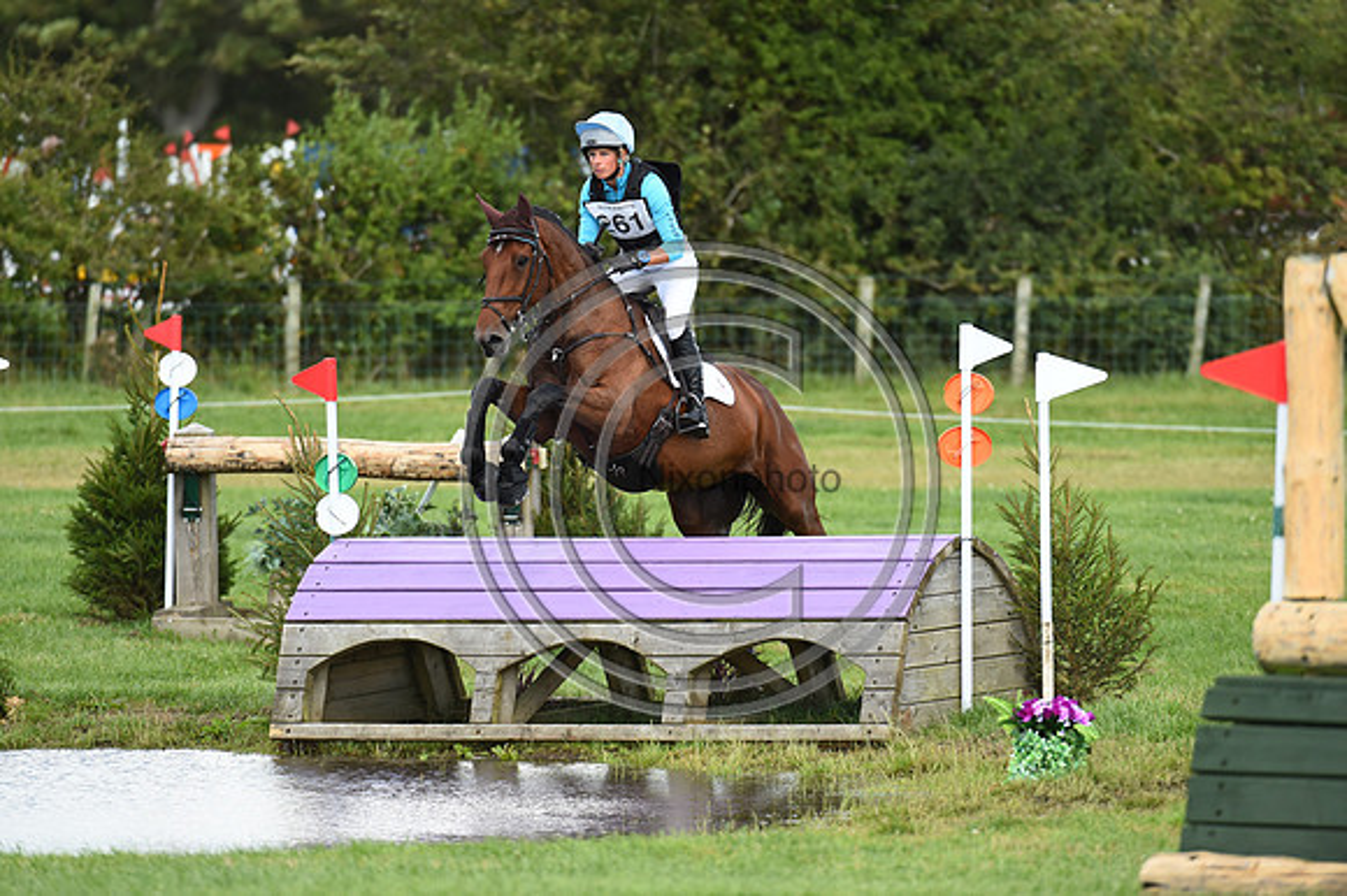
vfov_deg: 3.4
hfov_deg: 5.2
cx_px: 674
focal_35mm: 400
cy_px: 448
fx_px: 14958
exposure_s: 1/1250
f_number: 5.6
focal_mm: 400
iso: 800
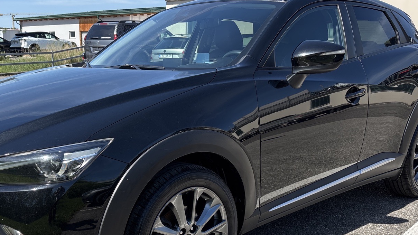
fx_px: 499
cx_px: 169
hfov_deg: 45.2
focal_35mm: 45
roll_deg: +0.2
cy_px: 165
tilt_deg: -12.8
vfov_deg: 26.3
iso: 50
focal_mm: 5.96
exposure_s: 1/1912
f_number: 1.6
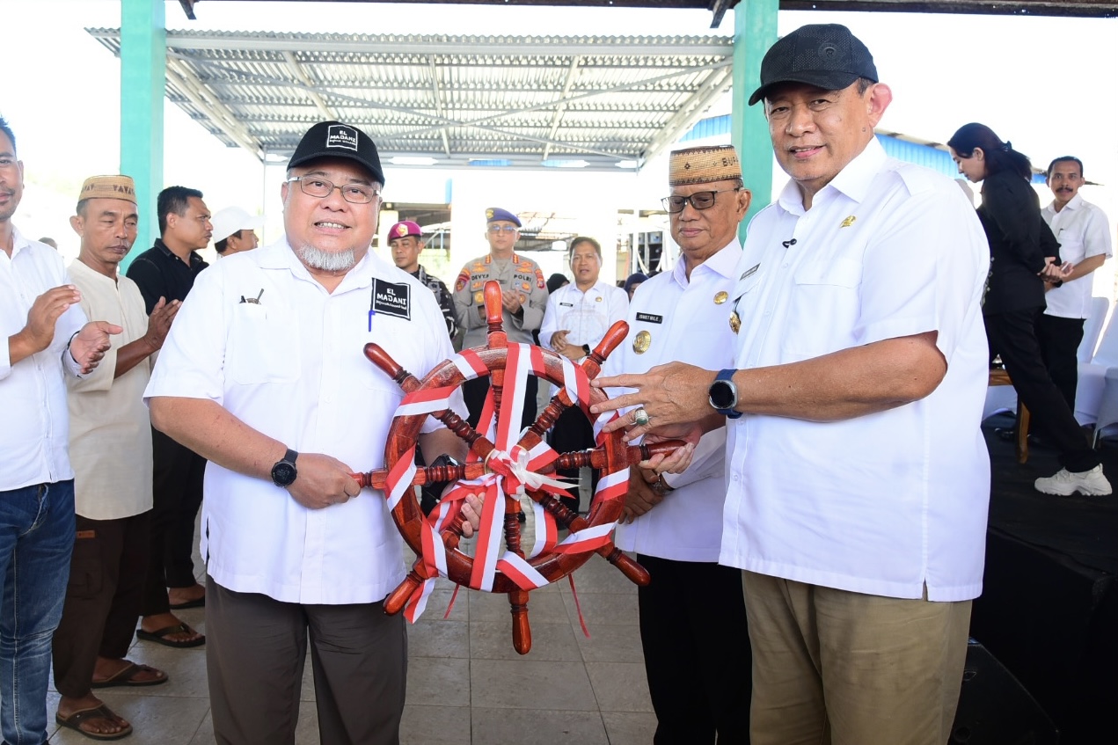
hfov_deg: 73.8
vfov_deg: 53.1
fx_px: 745
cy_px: 372
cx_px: 559
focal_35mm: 24
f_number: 5.6
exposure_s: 1/200
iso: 800
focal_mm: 24
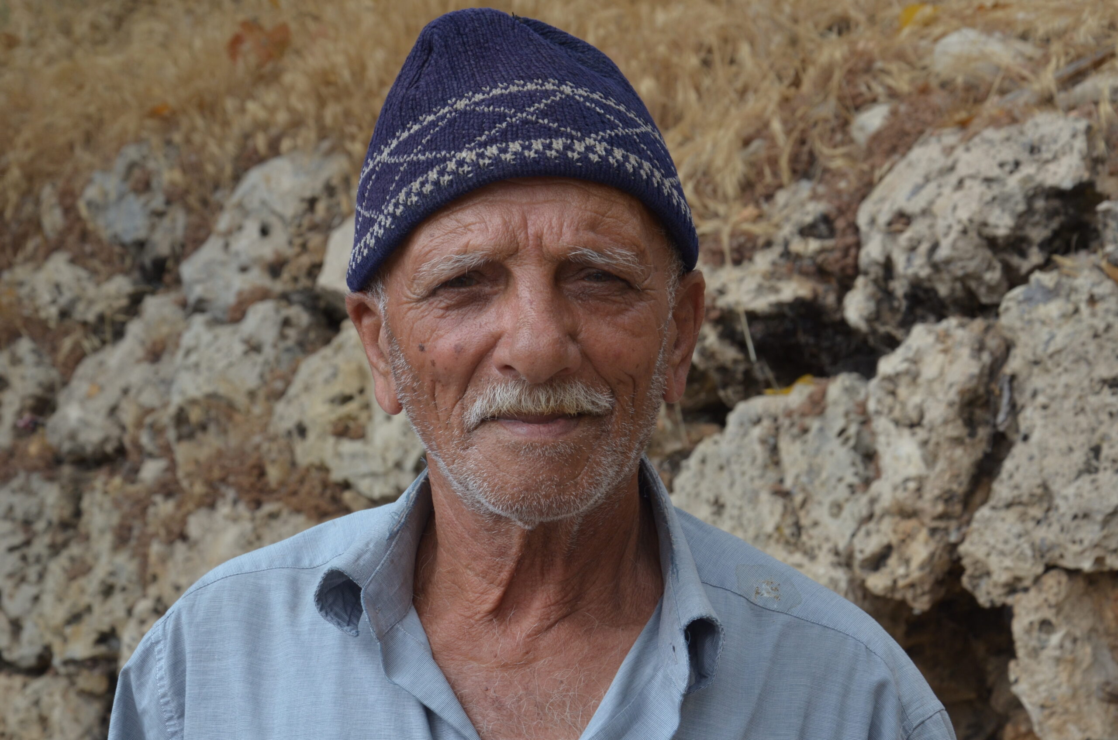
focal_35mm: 93
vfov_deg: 14.6
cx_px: 559
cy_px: 370
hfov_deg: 22.0
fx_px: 2882
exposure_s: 1/320
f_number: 9
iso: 400
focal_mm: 62
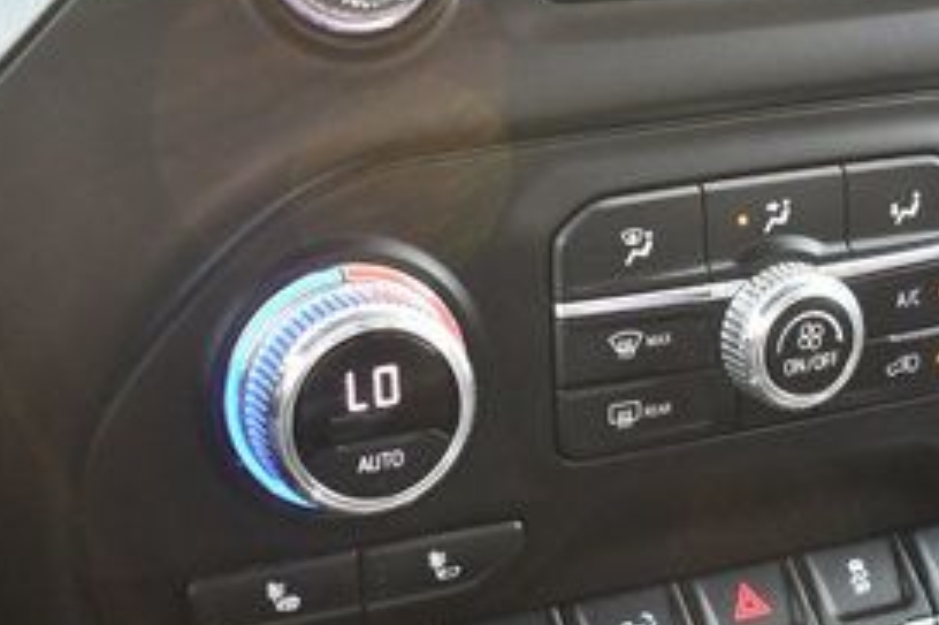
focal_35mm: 80
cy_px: 409
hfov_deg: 25.2
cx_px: 639
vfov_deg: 17.0
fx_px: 2085
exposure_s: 1/125
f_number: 3.8
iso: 1600
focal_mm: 23
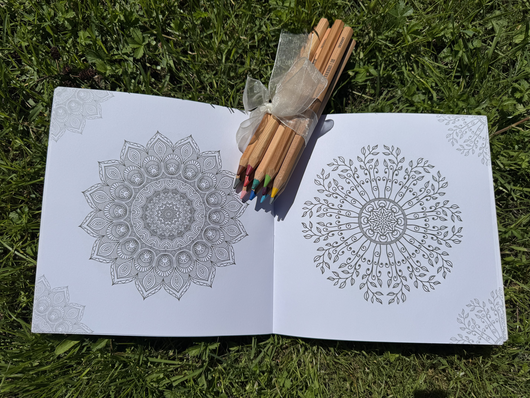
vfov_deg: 56.8
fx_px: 367
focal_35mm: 24
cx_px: 265
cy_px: 199
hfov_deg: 71.6
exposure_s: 1/20000
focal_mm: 6.76
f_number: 1.78
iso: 64
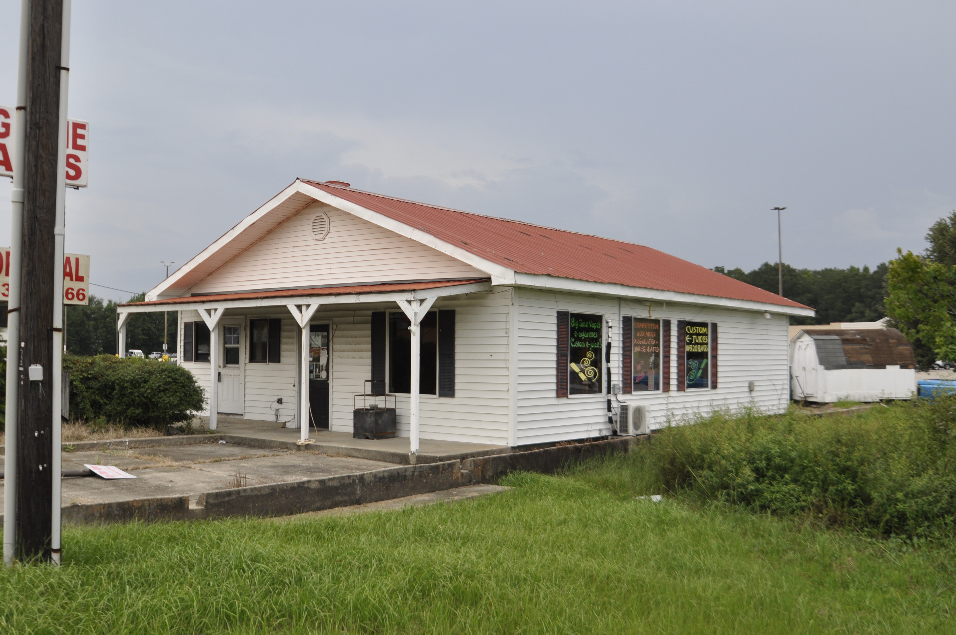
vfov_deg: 36.8
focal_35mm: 36
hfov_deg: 53.2
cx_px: 478
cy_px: 318
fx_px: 955
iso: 320
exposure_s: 1/125
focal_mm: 24
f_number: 5.6
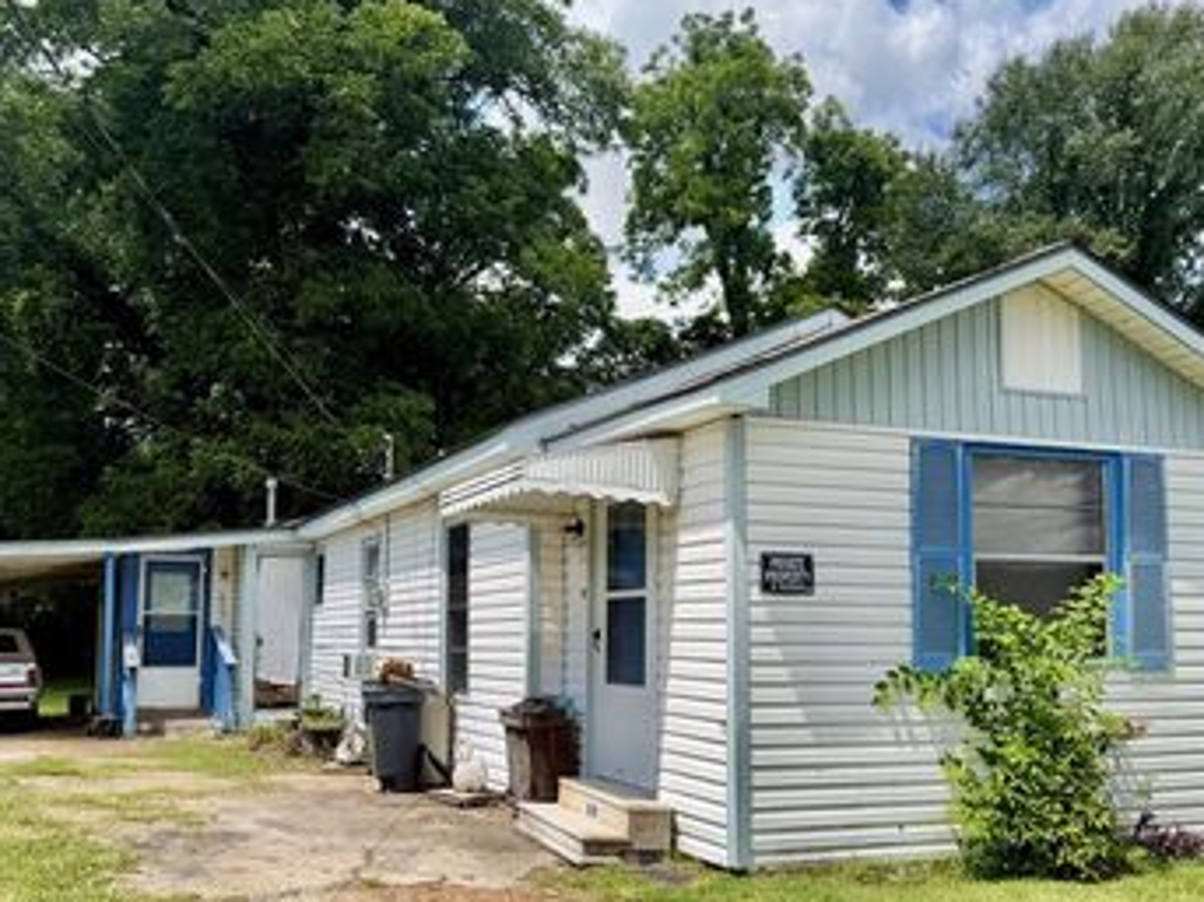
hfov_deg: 52.6
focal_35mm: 35
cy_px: 528
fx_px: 1217
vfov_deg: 40.5
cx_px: 565
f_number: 1.78
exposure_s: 1/4673
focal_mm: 6.76
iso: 80
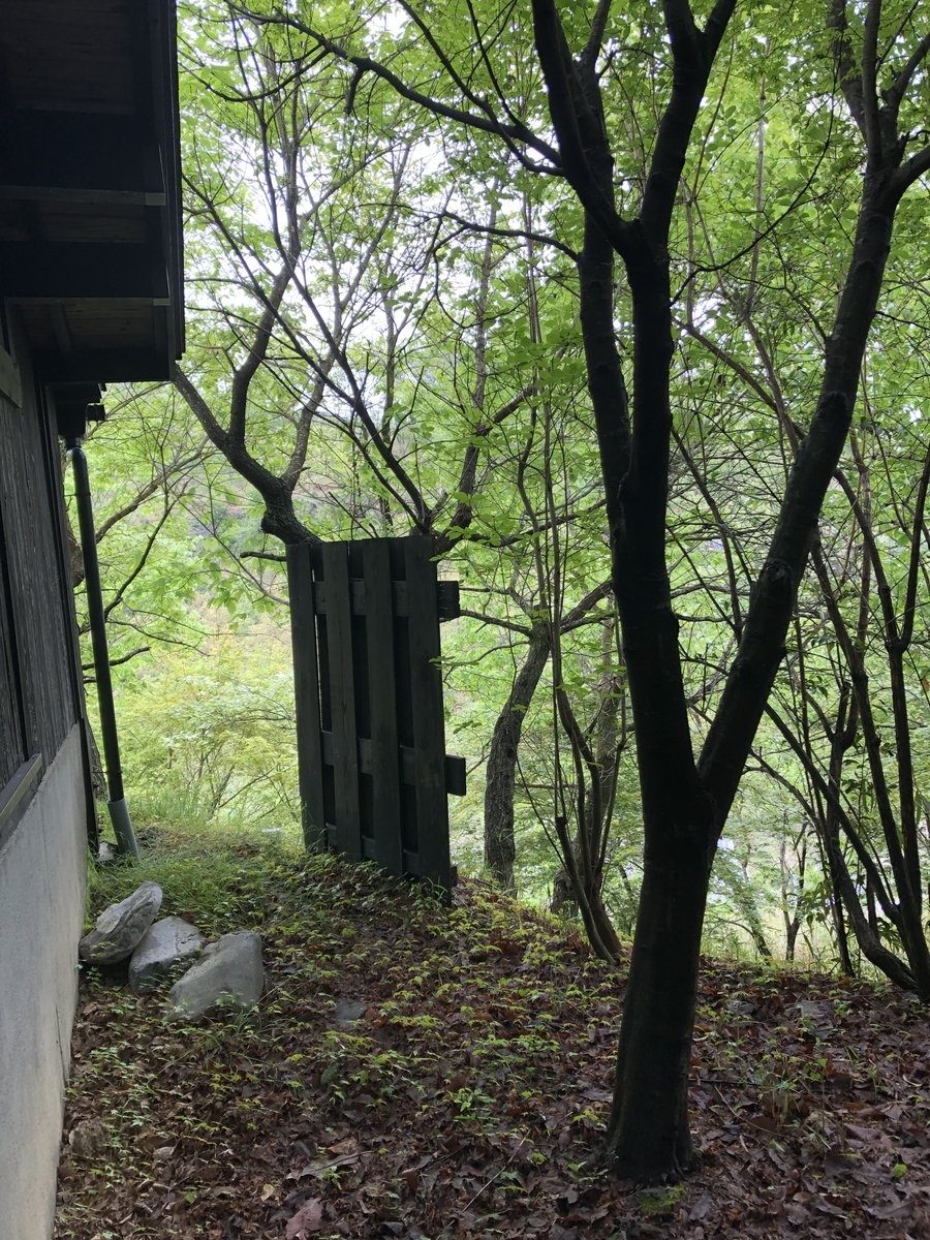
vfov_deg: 63.4
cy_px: 620
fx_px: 1003
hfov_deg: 49.7
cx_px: 465
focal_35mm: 28
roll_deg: +4.5
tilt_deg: -3.3
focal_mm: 3.99
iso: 50
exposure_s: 1/120
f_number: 1.8
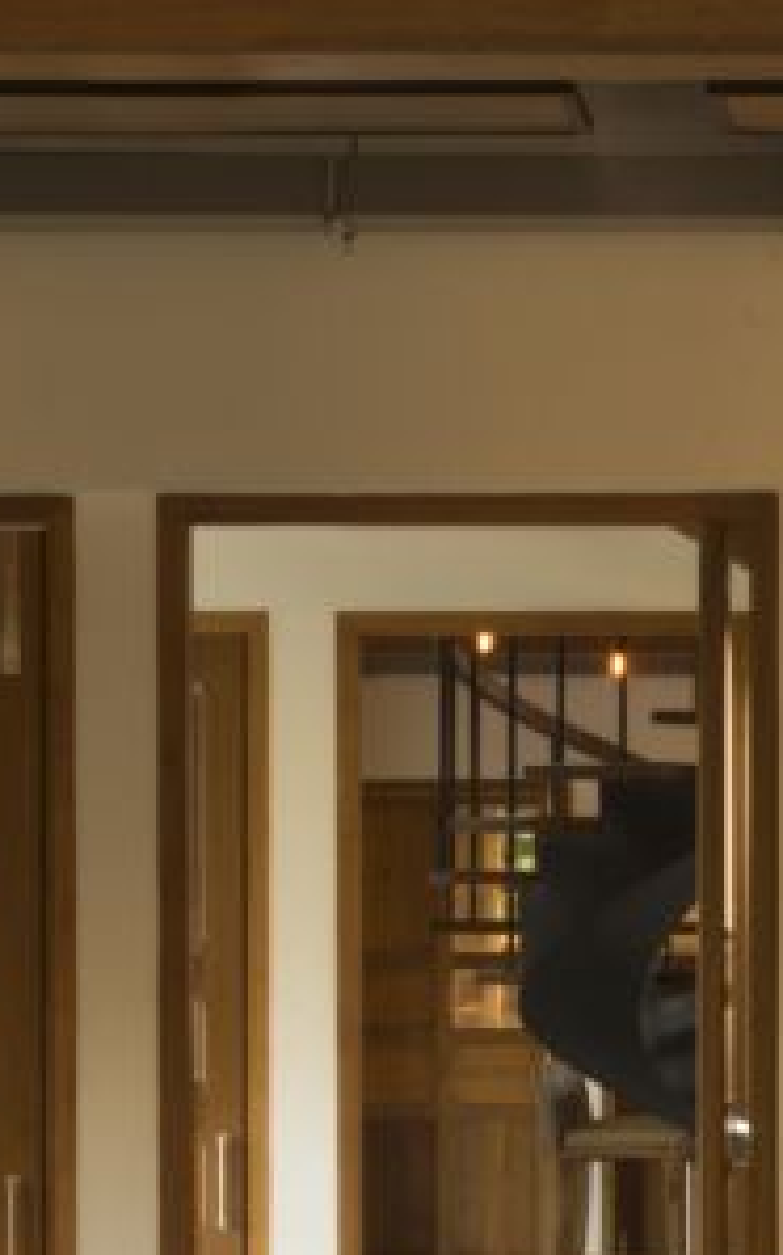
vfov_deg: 9.9
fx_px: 7245
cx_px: 930
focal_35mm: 212
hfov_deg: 6.2
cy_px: 1084
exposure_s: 2.5
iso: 200
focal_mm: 31
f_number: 22
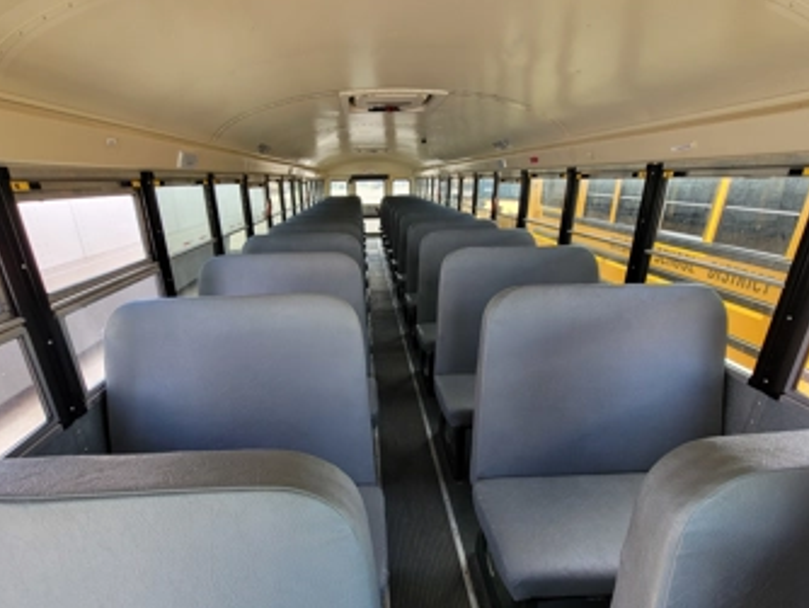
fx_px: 327
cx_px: 378
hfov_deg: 101.9
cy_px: 298
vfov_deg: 85.7
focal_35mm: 14
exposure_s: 1/60
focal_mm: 2.2
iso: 64
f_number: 2.2
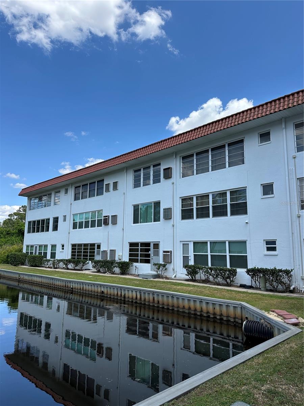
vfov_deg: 71.6
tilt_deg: +9.7
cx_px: 152
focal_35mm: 24
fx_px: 281
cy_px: 203
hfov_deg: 56.8
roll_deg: -1.3
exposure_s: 1/3058
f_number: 1.78
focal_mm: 6.86
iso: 80
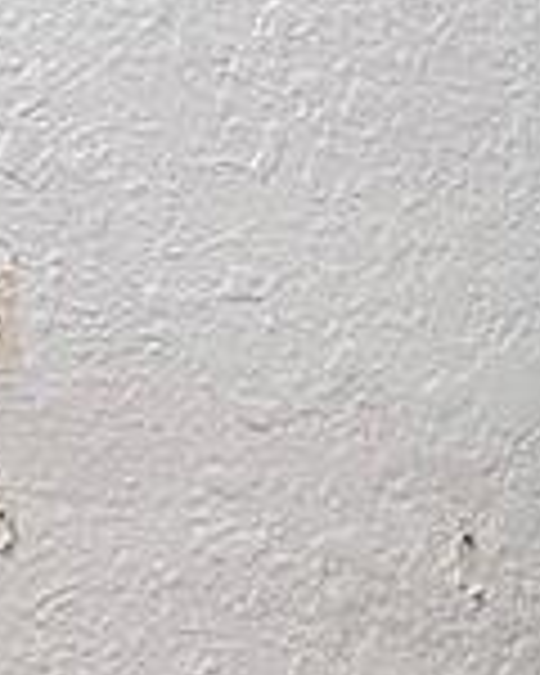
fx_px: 4055
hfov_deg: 7.5
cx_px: 729
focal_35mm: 203
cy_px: 2385
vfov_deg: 7.6
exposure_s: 1/60
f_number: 1.8
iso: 100
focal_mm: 4.25
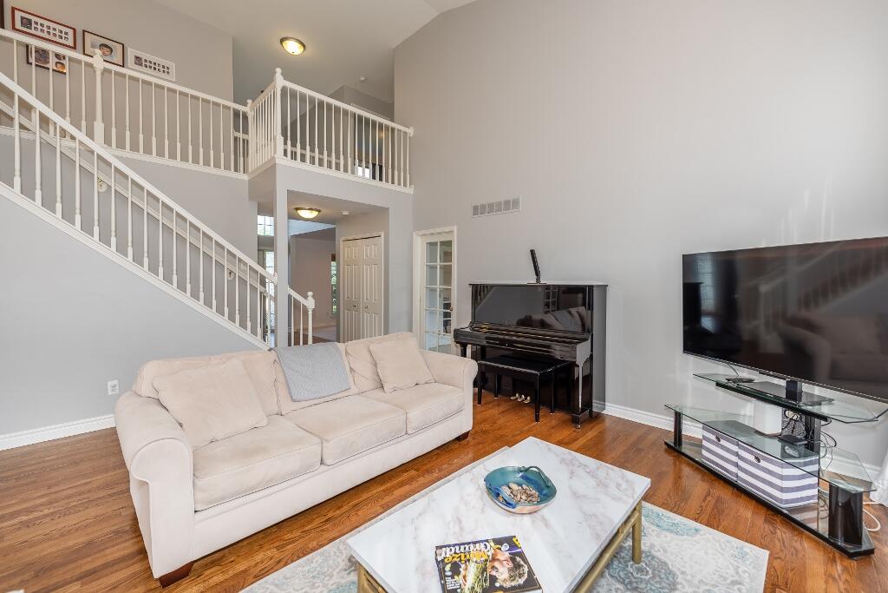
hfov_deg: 104.2
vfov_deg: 81.2
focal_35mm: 14
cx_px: 444
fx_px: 345
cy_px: 296
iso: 100
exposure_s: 1/60
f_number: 4.5
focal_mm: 14
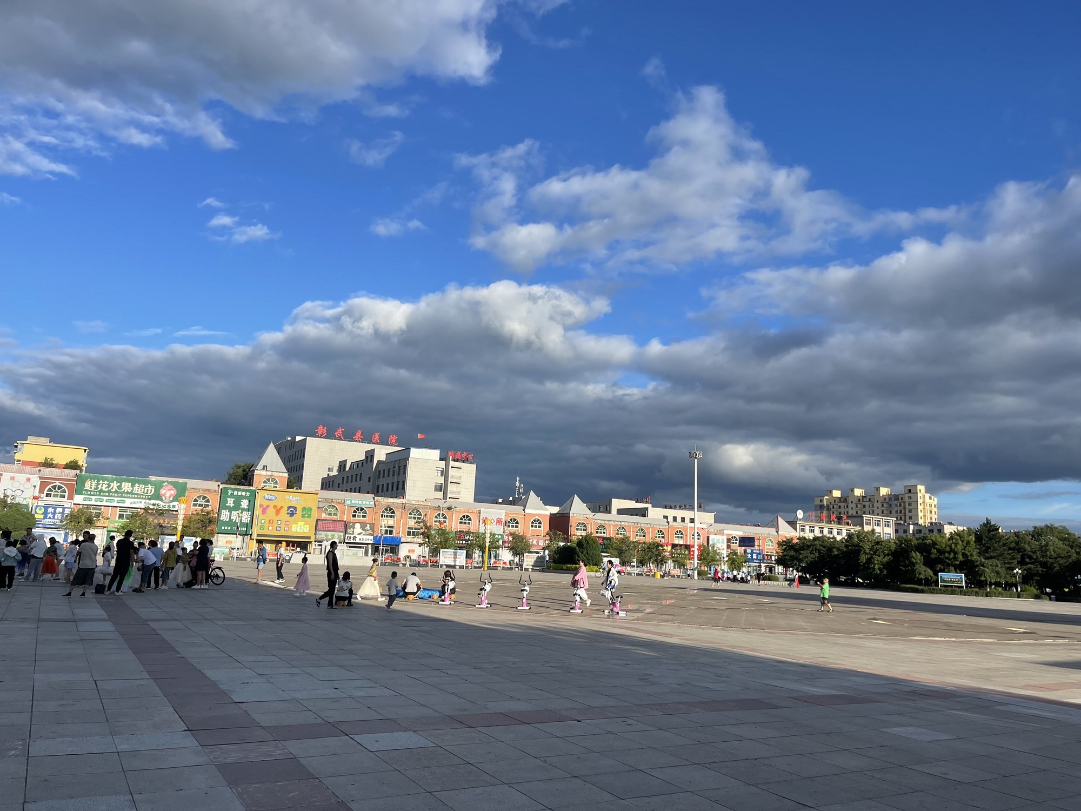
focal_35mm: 26
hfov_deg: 67.3
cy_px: 406
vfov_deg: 53.1
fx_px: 812
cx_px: 540
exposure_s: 1/3559
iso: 32
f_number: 1.6
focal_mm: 5.1
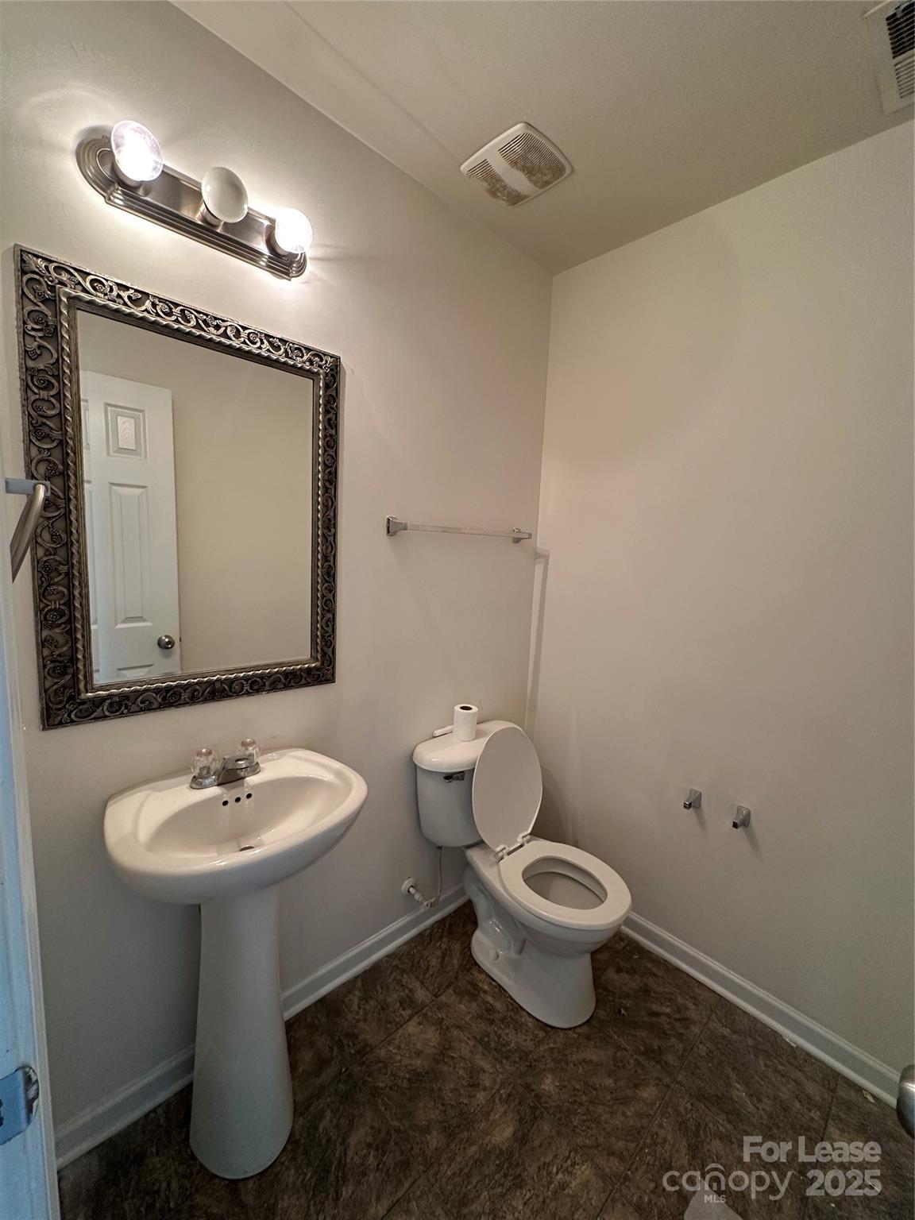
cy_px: 610
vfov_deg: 102.1
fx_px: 493
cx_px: 458
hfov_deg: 85.7
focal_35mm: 14
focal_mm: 2.22
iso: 200
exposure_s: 1/60
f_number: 2.2
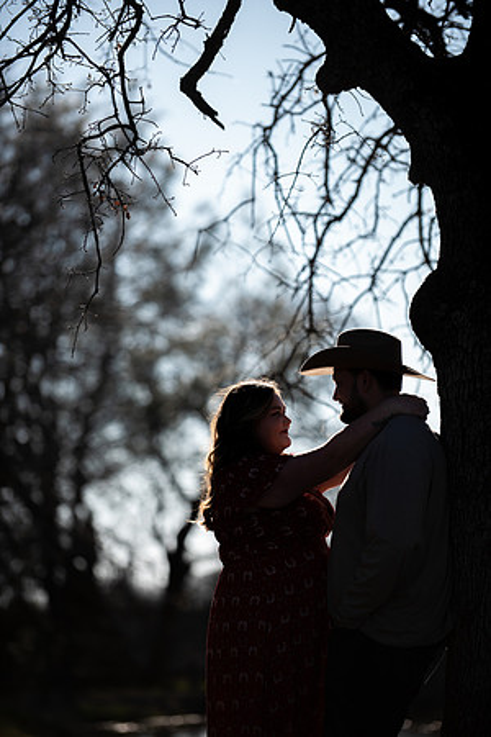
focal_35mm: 160
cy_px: 368
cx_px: 246
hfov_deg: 8.6
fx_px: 3273
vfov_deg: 12.8
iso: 50
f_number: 2.8
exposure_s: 1/1000
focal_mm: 160
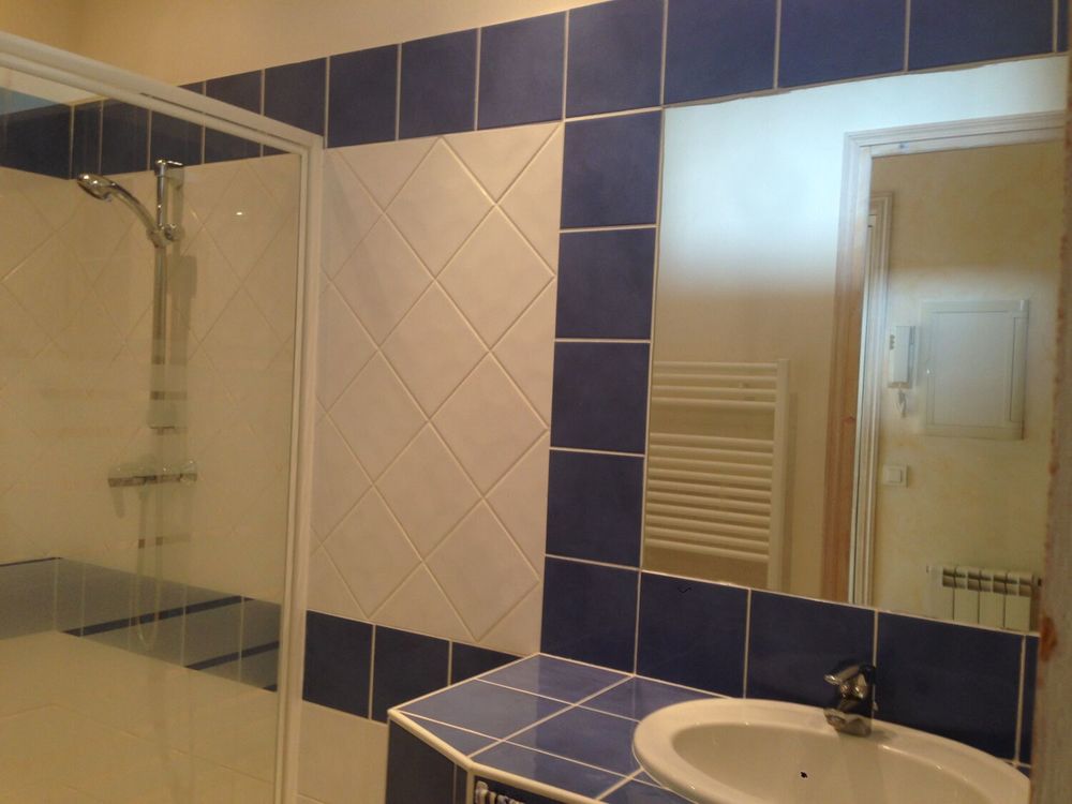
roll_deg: -3.4
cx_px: 536
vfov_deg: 42.9
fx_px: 1022
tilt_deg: +0.1
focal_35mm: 33
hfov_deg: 55.4
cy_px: 402
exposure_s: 1/20
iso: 50
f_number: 2.4
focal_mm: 4.12
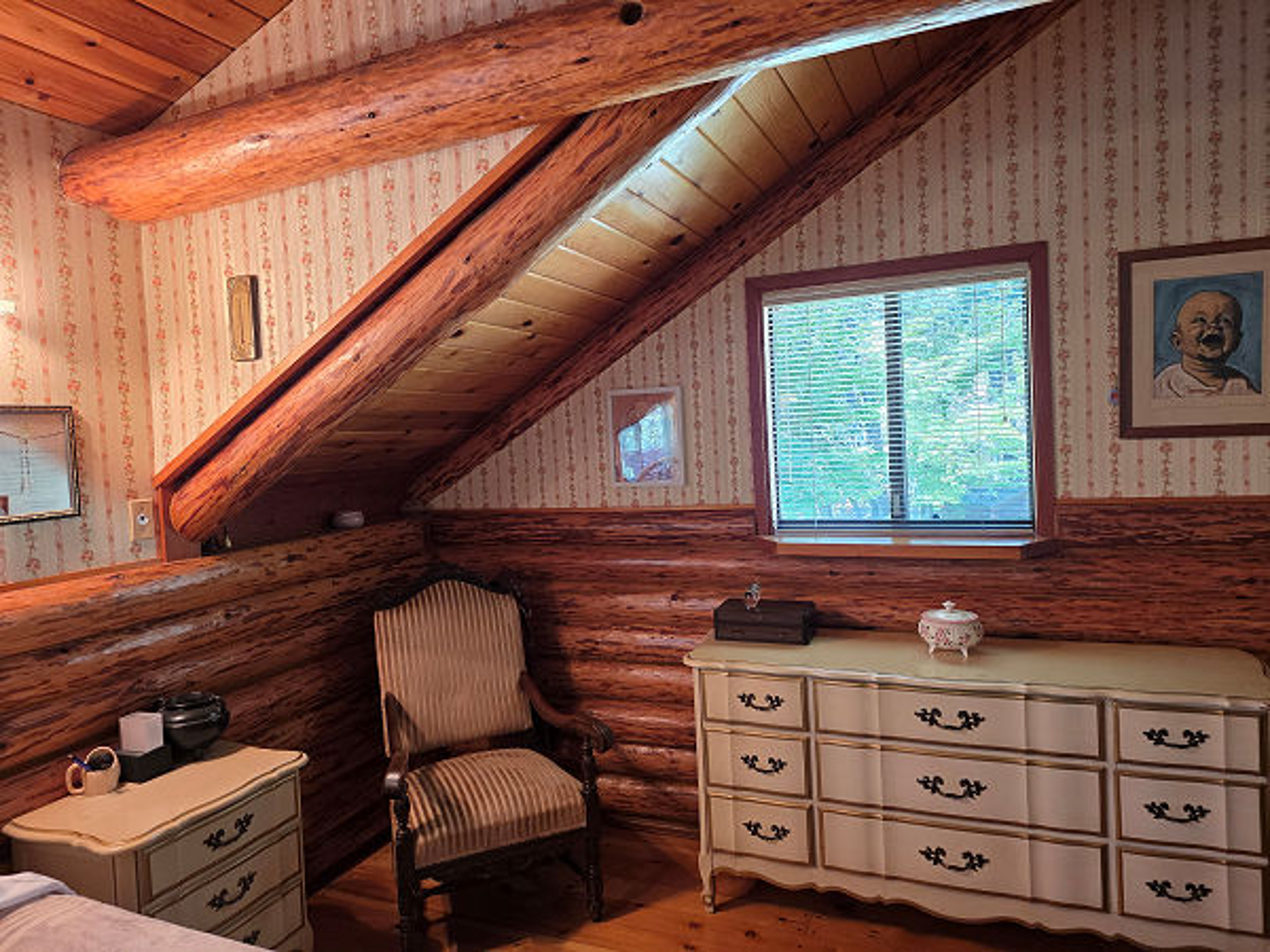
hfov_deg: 73.9
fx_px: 844
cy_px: 476
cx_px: 635
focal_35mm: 23
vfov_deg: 58.9
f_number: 1.7
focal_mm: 6.3
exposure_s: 1/120
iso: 250
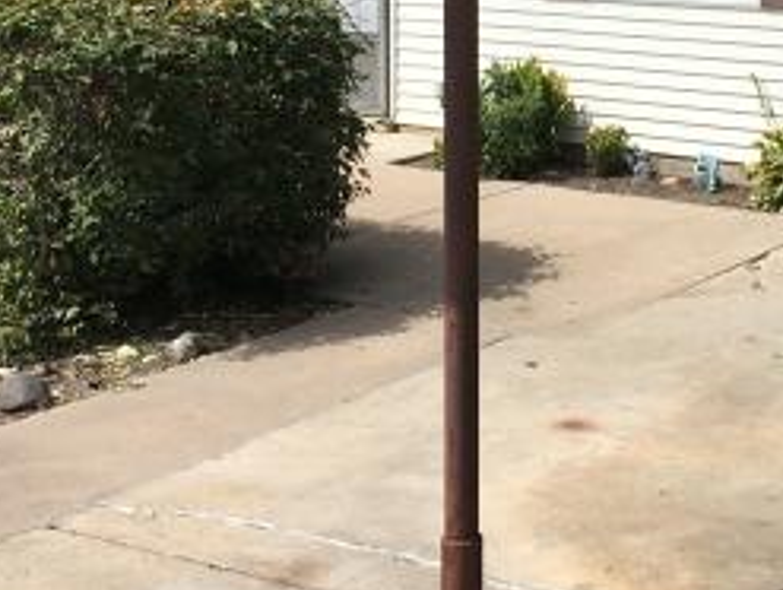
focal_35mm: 75
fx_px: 1699
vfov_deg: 19.2
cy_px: 22
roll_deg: -0.2
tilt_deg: -5.8
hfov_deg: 25.5
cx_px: 634
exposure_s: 1/1570
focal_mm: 4.15
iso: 25
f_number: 2.2
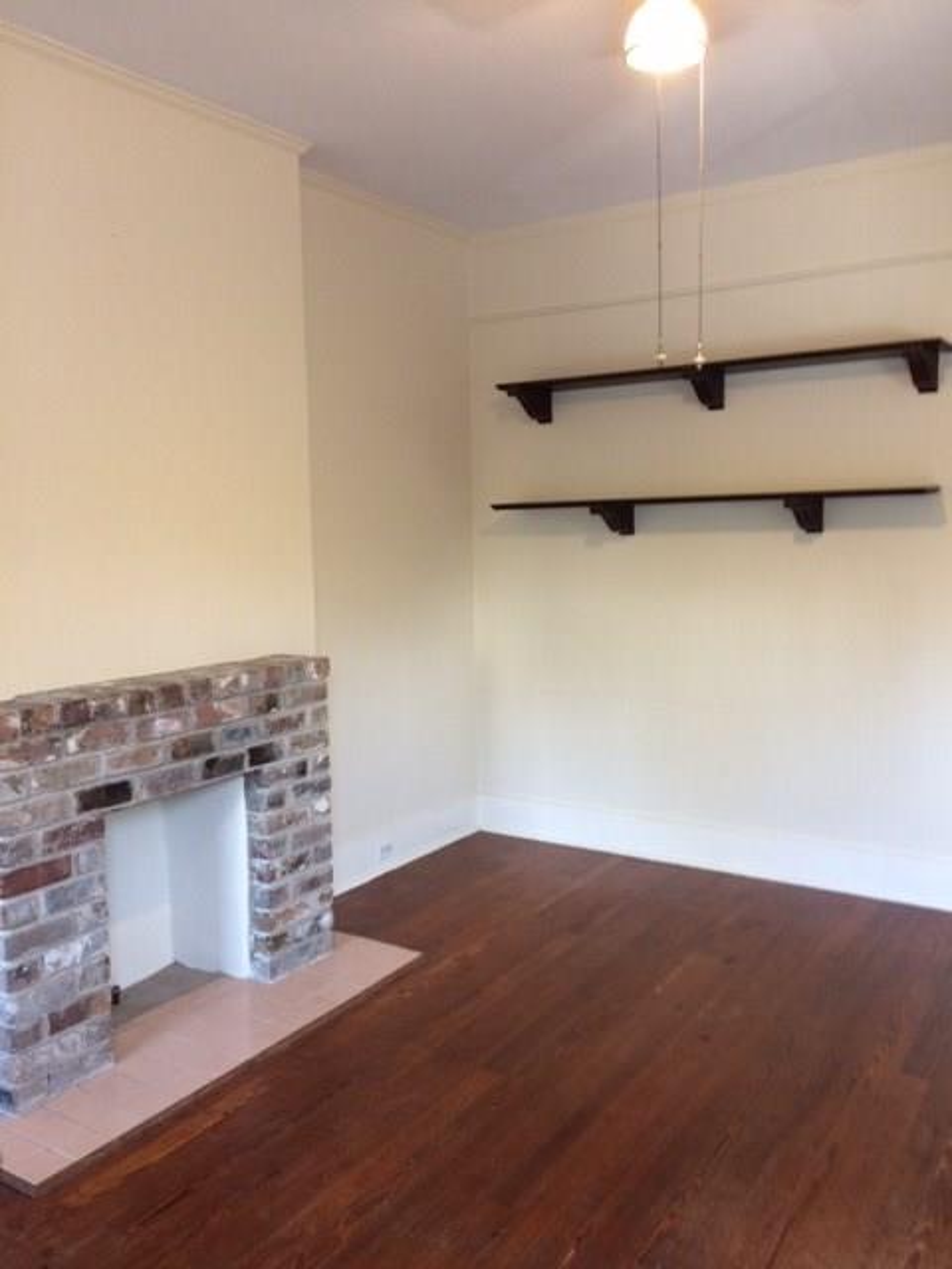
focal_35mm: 29
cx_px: 476
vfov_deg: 61.7
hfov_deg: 48.2
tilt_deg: -7.0
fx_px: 1063
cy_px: 634
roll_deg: +1.0
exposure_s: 1/30
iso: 80
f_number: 2.2
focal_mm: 4.15
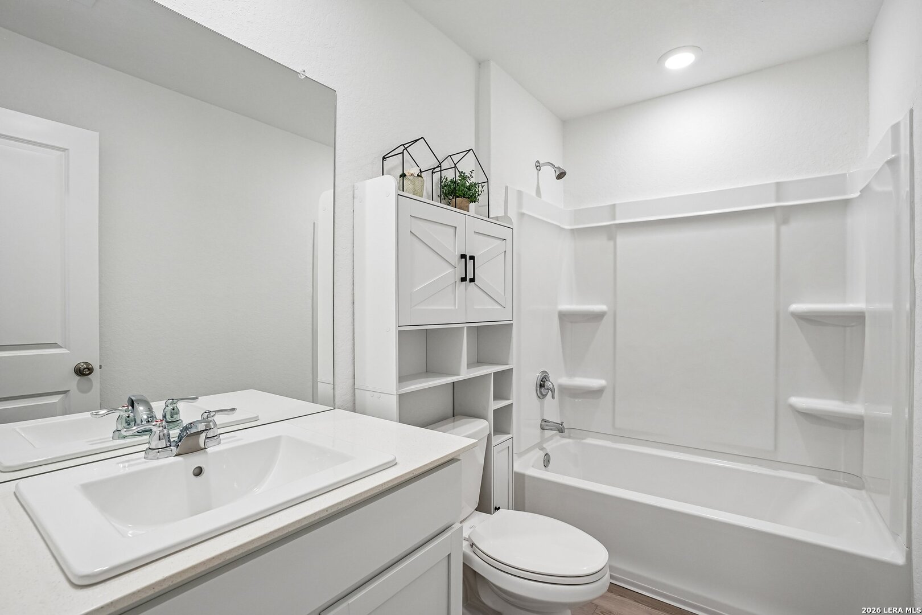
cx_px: 461
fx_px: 410
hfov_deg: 96.7
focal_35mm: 16
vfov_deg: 73.7
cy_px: 308
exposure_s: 1/25
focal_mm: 16
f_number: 8
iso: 400
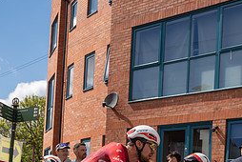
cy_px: 180
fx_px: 491
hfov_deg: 27.5
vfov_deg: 18.0
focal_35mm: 73
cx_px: 78
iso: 125
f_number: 5
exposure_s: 1/1000
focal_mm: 32
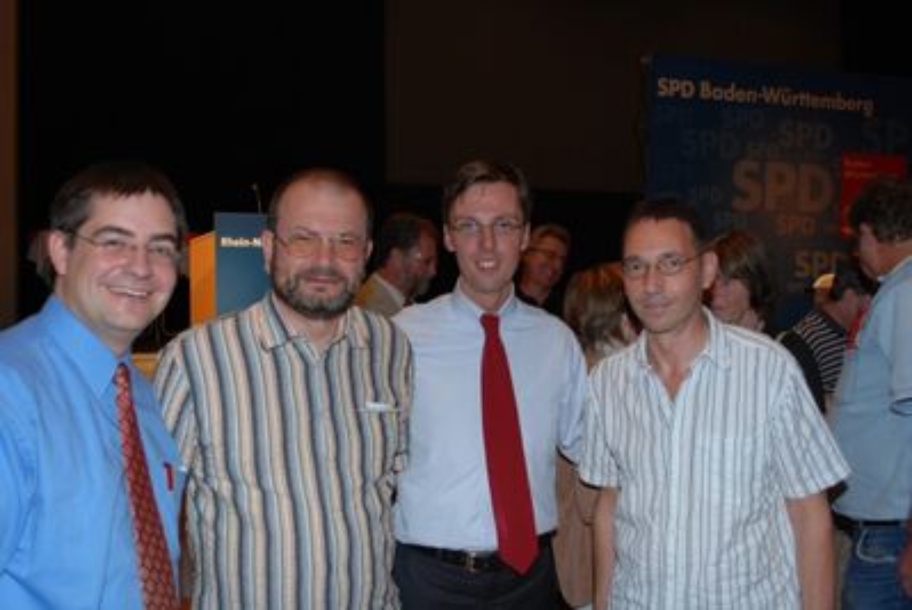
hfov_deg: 53.1
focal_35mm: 36
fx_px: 913
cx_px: 456
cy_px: 305
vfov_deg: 37.0
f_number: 4.2
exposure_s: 1/60
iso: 200
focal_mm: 24
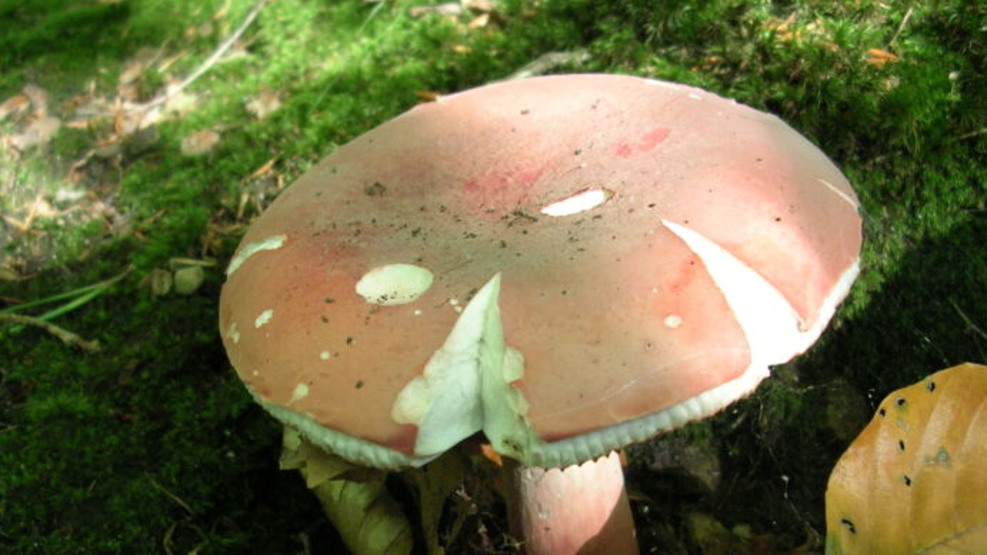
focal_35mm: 46
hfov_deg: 44.6
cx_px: 480
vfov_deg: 25.8
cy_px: 375
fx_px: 1204
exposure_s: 1/32
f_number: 2.8
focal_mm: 5.8
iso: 93
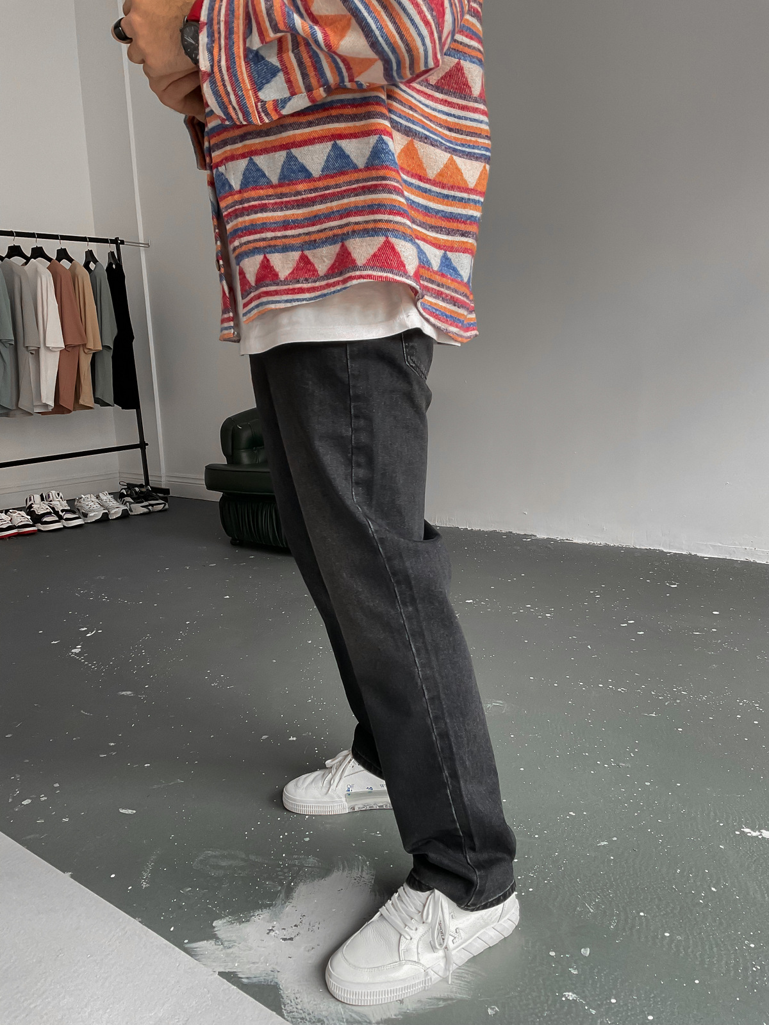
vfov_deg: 61.7
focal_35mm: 29
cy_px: 512
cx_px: 384
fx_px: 859
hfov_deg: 48.2
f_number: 1.8
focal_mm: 3
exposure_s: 1/80
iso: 64
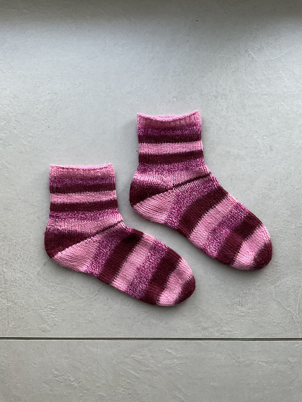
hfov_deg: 48.2
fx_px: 337
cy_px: 201
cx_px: 151
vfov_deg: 61.7
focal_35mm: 29
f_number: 1.8
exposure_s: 1/60
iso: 80
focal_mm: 3
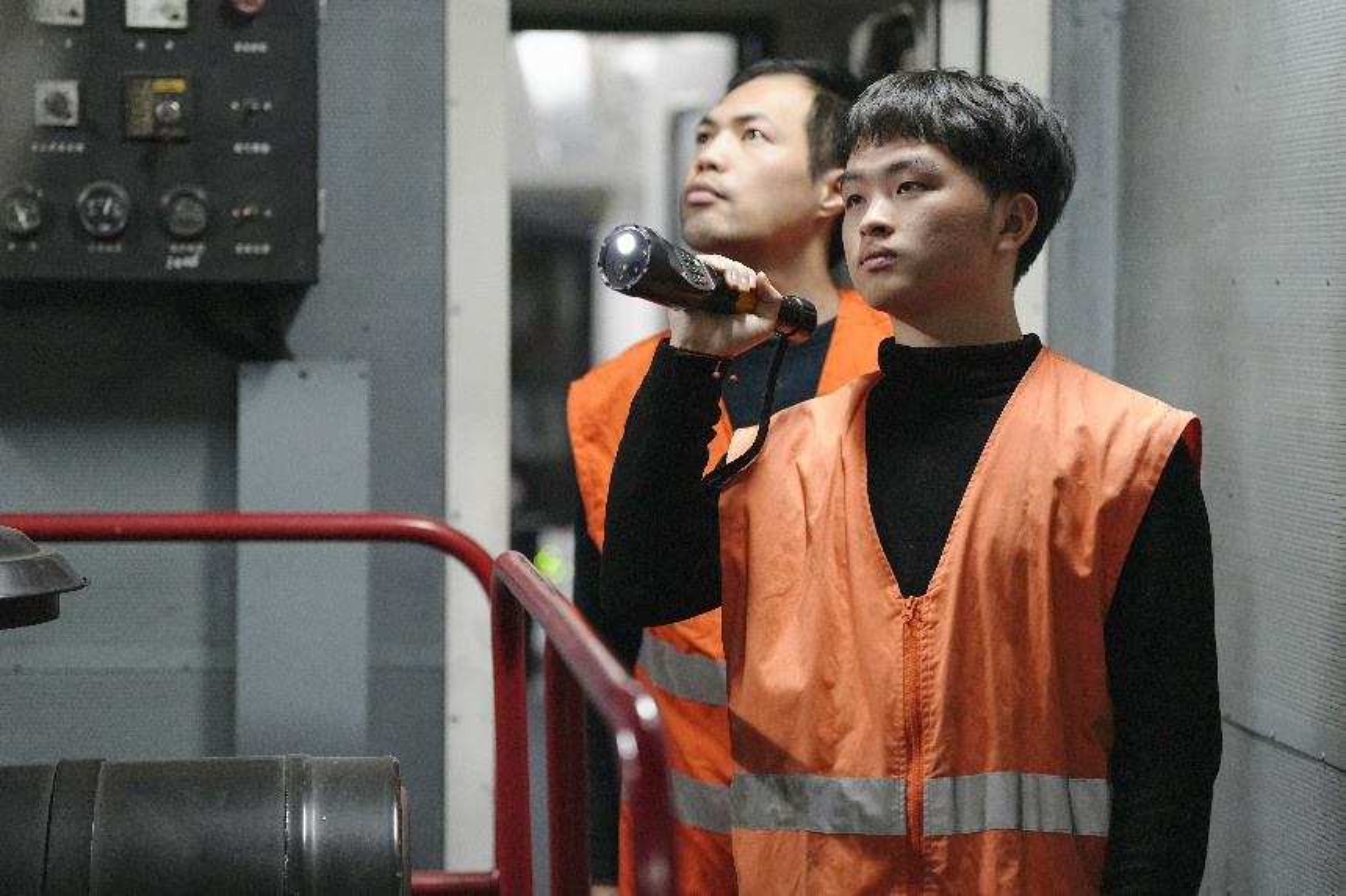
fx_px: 4411
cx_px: 673
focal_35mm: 118
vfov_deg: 11.6
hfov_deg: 17.4
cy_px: 448
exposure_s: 1/125
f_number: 2.8
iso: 6400
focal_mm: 118
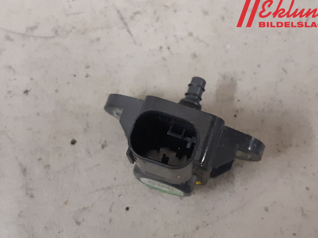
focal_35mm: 28
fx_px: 257
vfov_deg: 49.7
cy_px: 127
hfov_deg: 63.4
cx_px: 168
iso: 250
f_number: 1.7
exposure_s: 1/50
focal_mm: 3.93
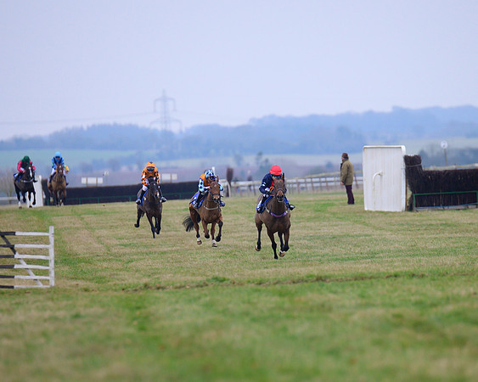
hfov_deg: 4.6
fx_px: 5971
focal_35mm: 422
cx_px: 276
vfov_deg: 3.7
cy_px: 204
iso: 1250
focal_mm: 300
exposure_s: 1/800
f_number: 5
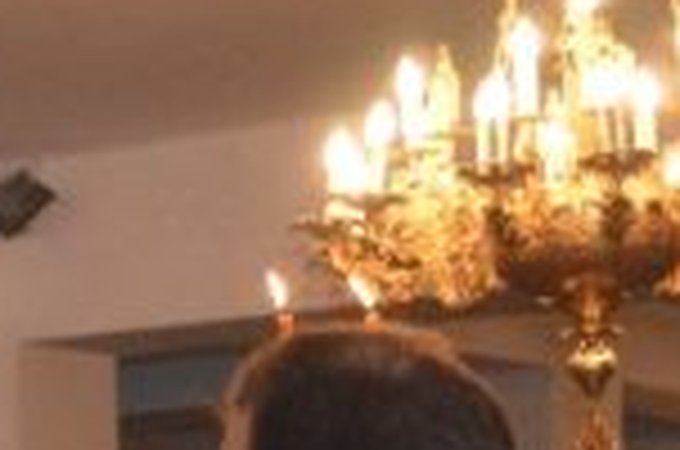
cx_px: -644
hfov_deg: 9.5
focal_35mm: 204
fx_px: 3845
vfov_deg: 6.3
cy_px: 1217
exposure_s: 1/60
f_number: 3.5
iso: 560
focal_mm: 20
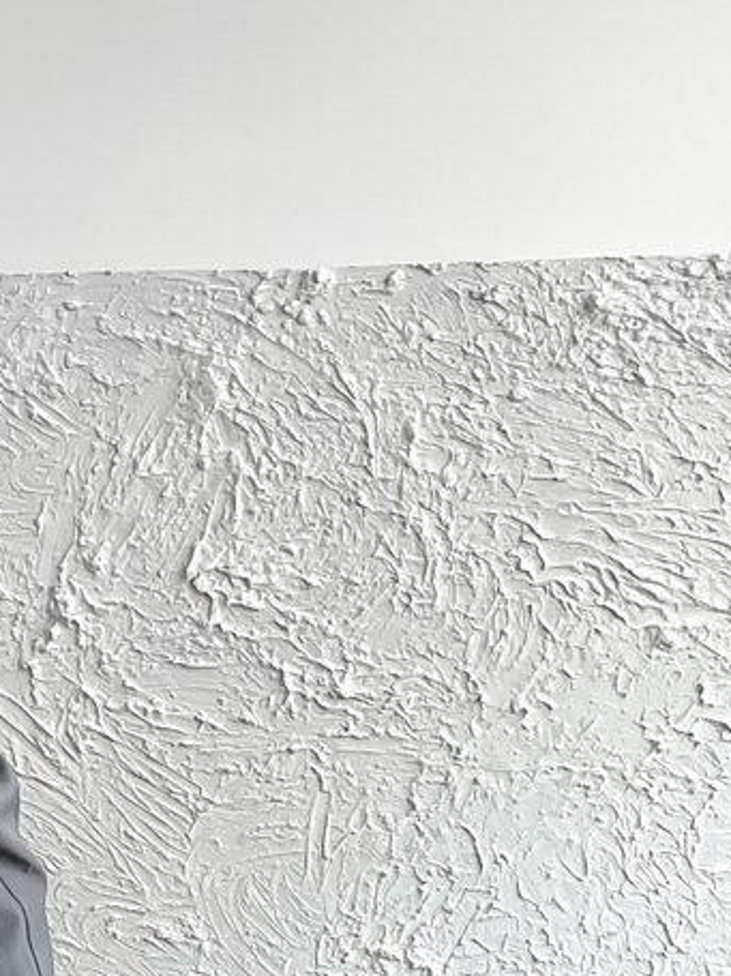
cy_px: 483
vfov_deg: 19.3
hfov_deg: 13.4
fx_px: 2873
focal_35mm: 102
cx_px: -457
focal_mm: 3
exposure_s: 1/120
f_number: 1.8
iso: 25
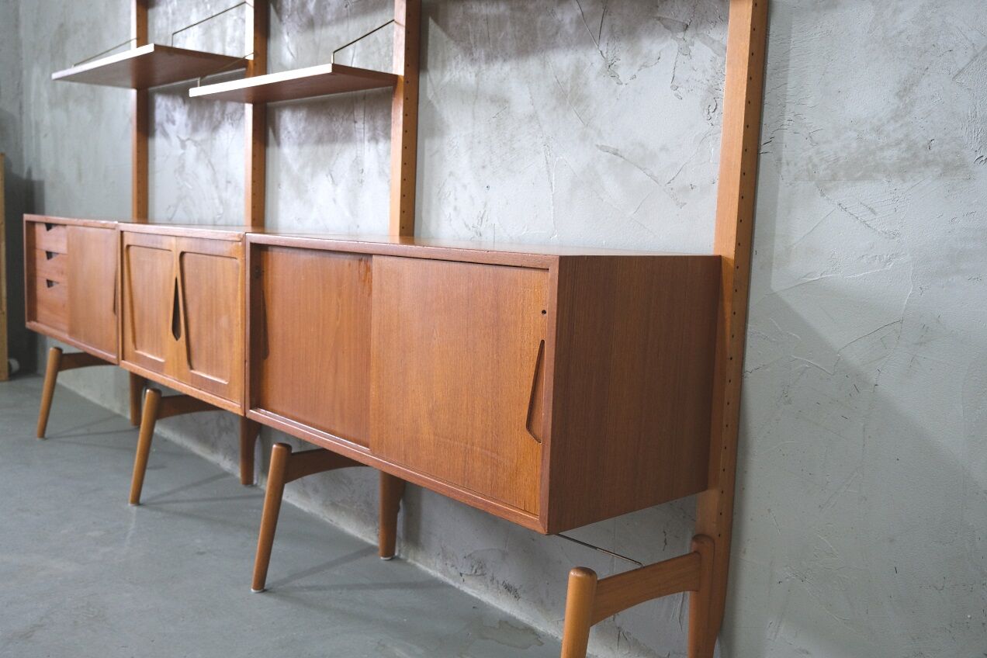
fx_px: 822
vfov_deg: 43.6
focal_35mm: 30
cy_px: 329
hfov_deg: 61.9
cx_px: 494
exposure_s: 1/28
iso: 1250
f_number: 4
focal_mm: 20.2
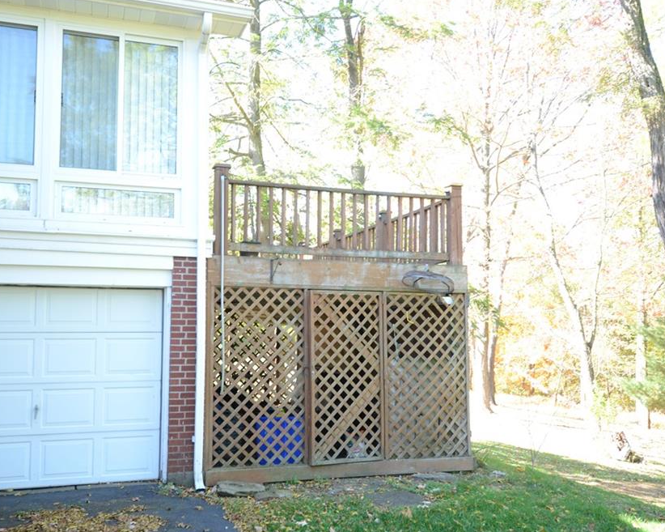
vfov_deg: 42.2
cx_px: 299
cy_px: 266
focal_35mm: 35
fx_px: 689
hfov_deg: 51.5
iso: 140
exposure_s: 1/30
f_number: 4.5
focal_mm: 20
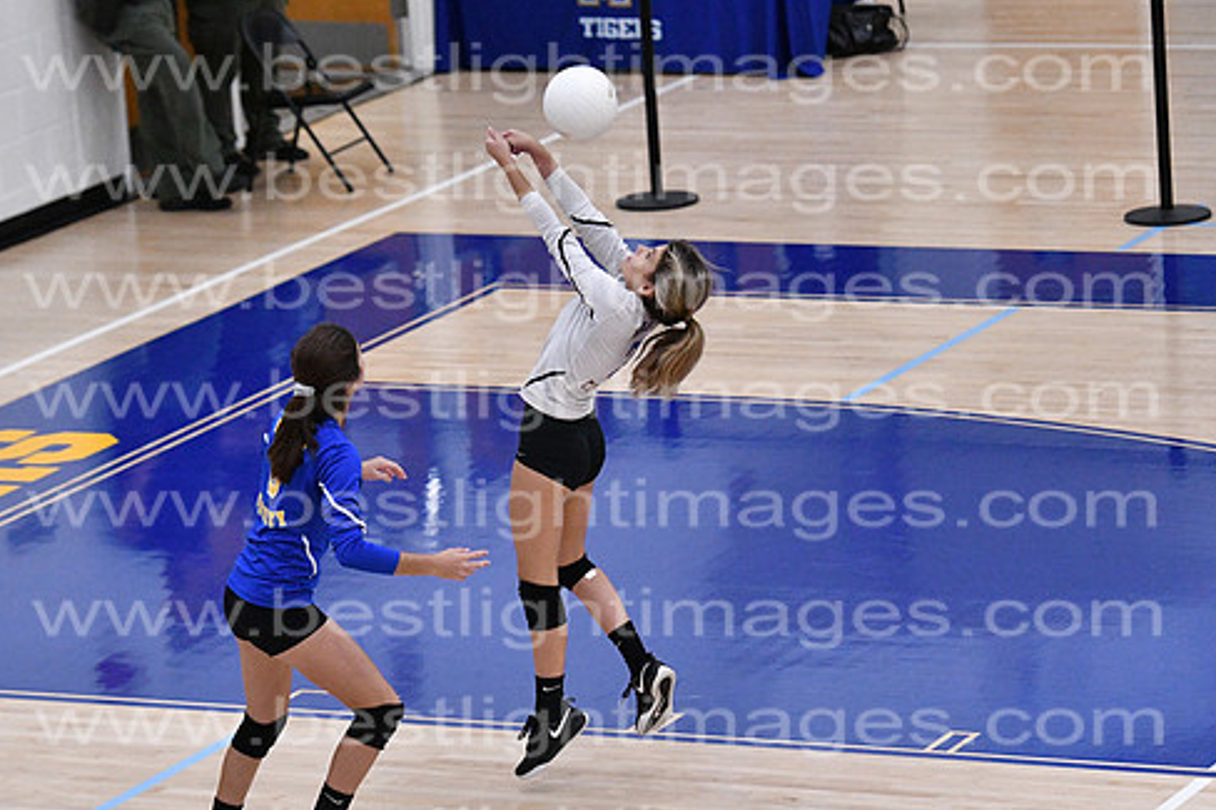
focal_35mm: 207
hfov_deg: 9.9
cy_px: 455
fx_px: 6989
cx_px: 598
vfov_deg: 6.6
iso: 6400
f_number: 3.2
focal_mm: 116
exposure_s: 1/1250
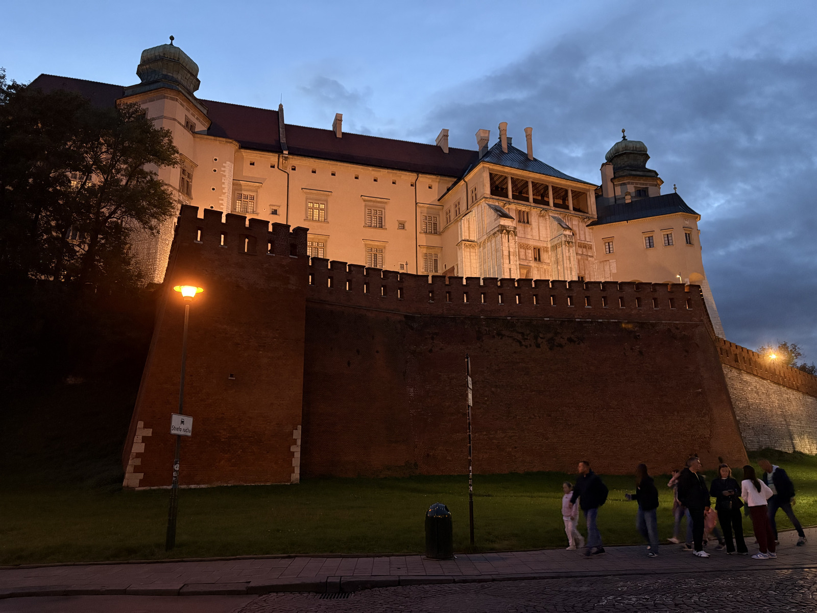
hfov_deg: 67.3
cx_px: 408
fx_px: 614
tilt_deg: +15.1
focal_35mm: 26
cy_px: 306
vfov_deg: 53.1
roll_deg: +1.0
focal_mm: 5.96
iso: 640
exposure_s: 1/25
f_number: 1.6
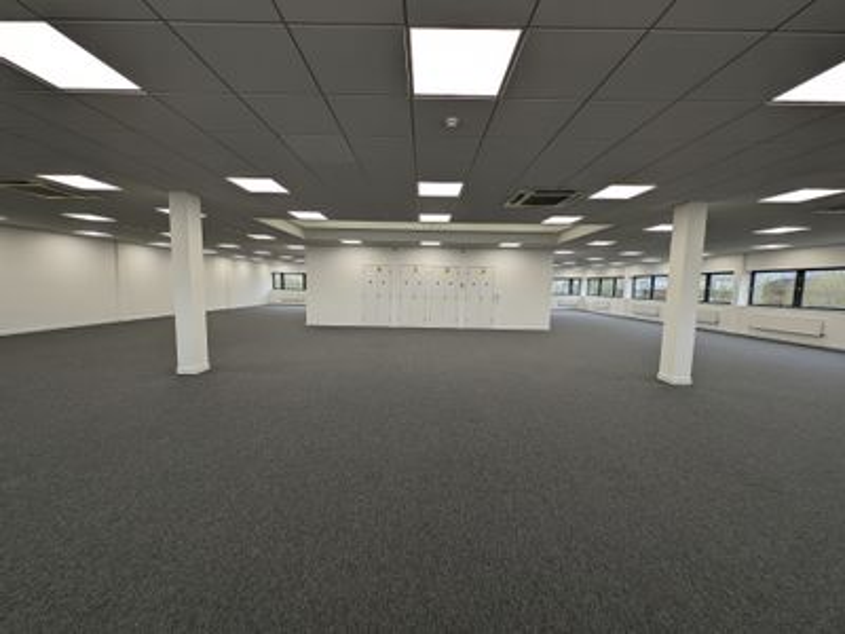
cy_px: 317
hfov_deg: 110.5
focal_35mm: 12
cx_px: 422
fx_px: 293
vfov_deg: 94.5
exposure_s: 1/100
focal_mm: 2.23
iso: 43
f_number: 1.95
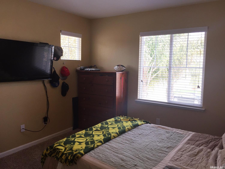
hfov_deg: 61.7
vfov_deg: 48.2
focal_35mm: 29
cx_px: 112
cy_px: 84
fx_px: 188
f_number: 2.2
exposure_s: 1/120
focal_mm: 4.15
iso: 32
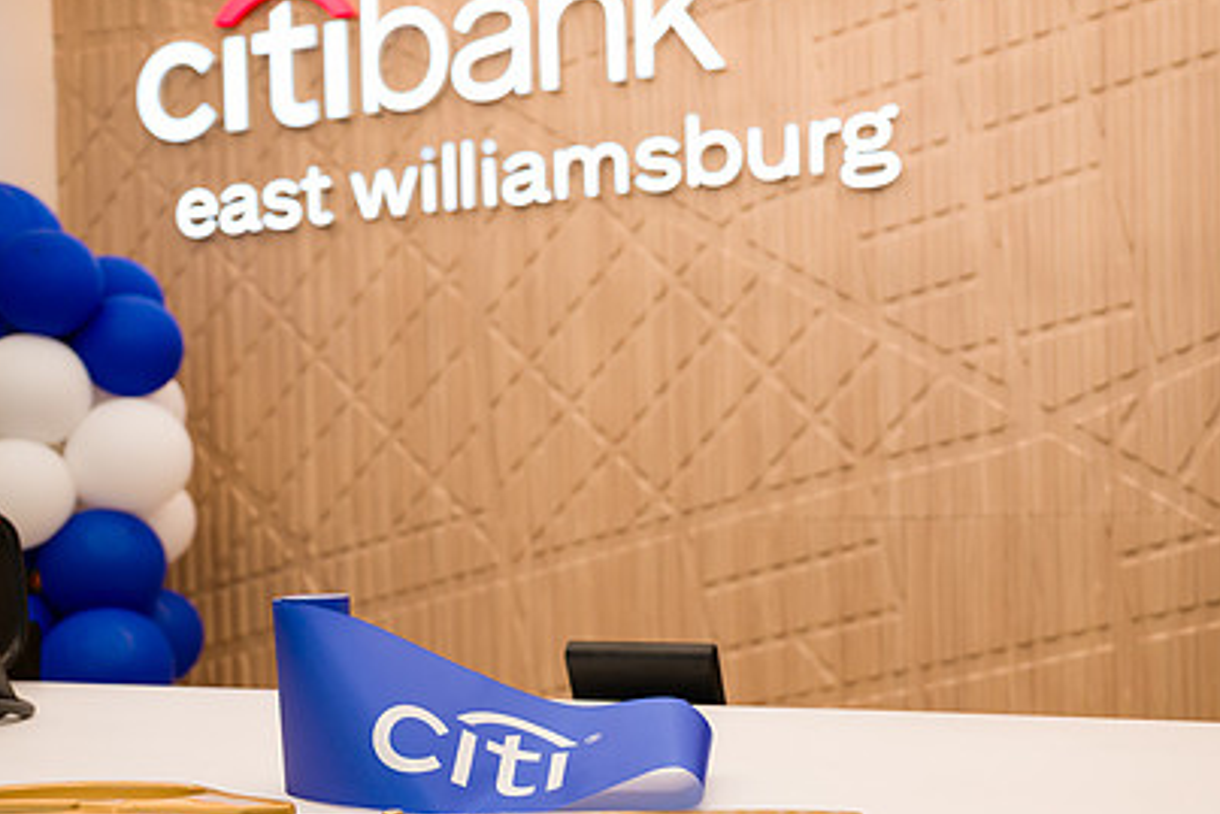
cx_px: 674
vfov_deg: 31.1
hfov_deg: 45.3
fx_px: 1458
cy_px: 497
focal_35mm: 43
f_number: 3.2
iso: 400
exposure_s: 1/320
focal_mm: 29.5
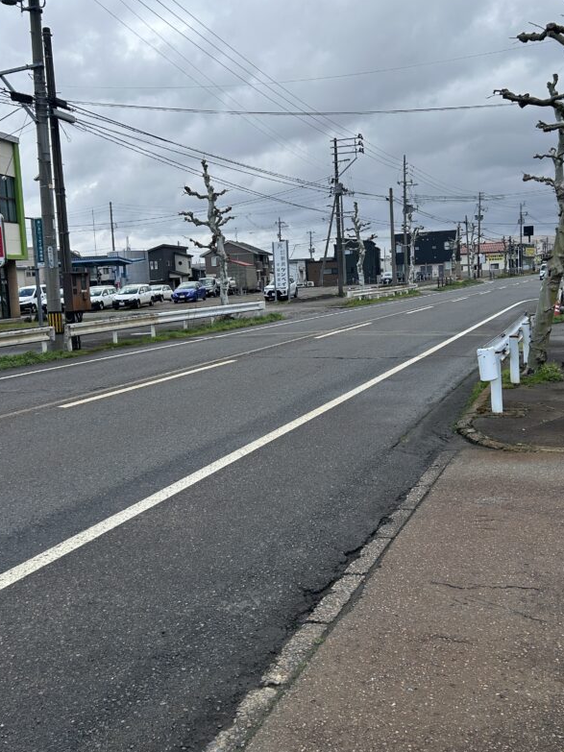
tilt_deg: -3.8
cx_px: 293
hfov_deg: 41.8
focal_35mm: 34
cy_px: 343
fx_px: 739
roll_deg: +2.6
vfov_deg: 53.9
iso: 50
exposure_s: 1/2762
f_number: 1.5
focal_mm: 5.7
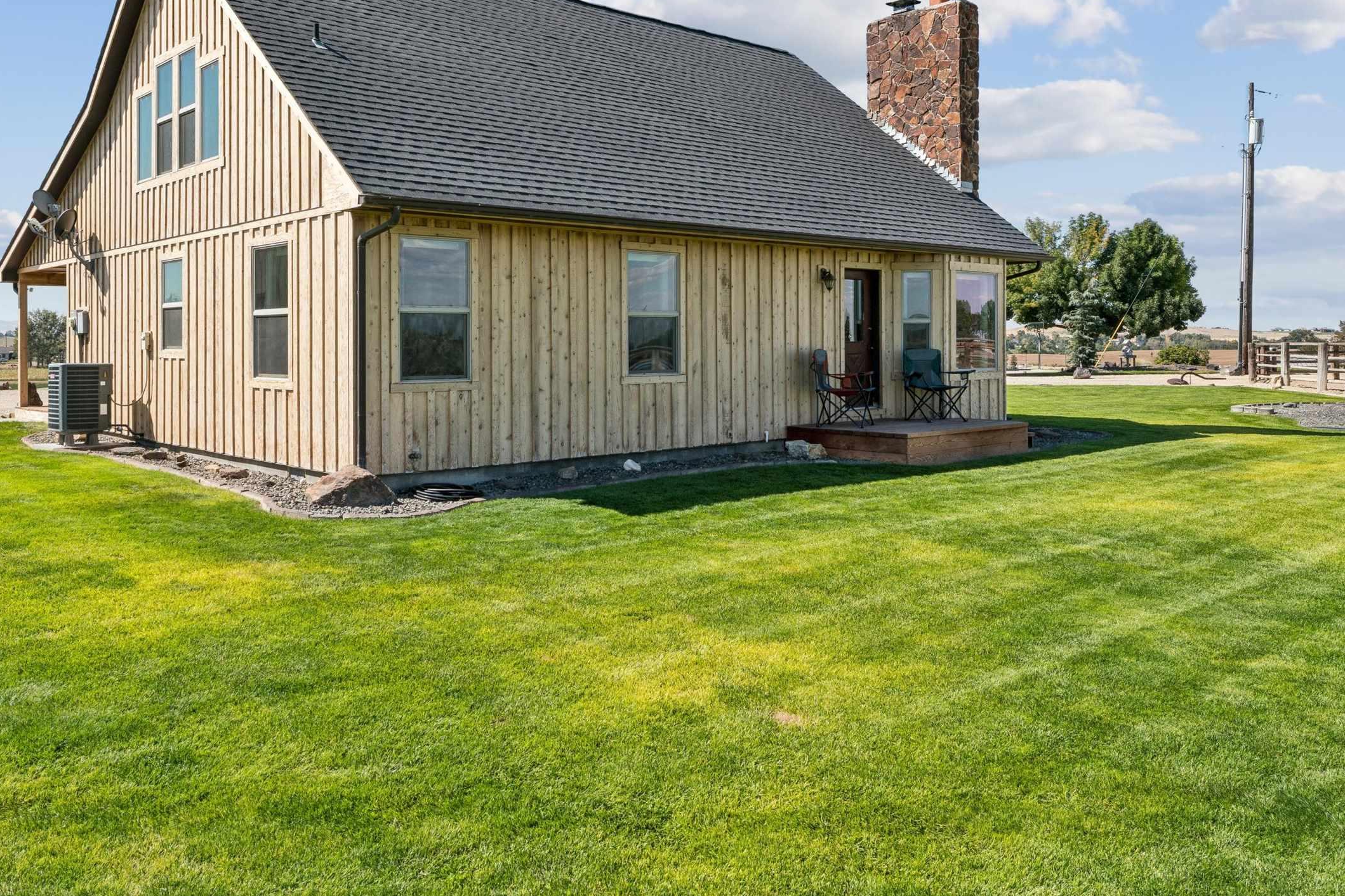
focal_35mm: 29
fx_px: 1099
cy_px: 340
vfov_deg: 44.0
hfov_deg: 62.4
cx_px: 545
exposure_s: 1/250
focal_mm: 20.3
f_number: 13
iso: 400
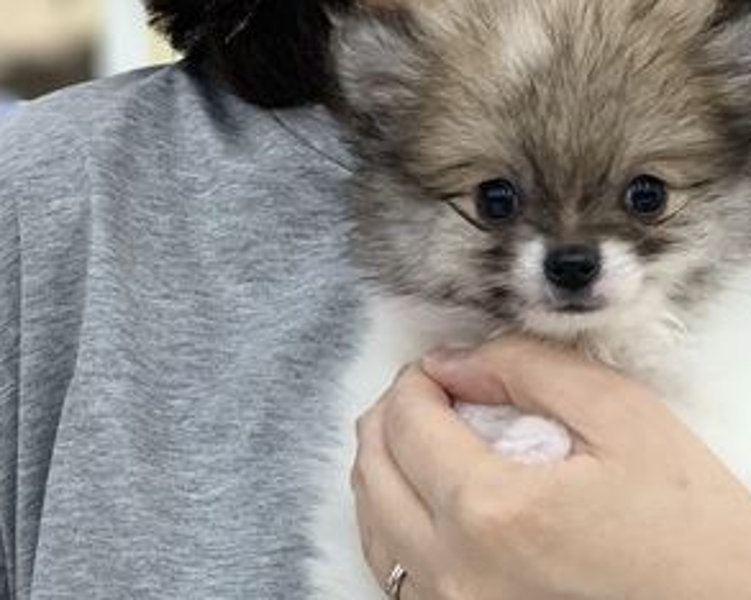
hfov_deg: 18.4
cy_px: 446
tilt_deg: -12.9
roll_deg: -2.6
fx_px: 2310
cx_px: 533
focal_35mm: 104
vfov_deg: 14.7
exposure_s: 1/118
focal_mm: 6
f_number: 2.4
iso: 125
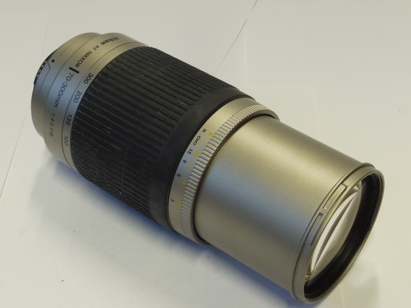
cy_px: 156
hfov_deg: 27.4
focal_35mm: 71
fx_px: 843
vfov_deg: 20.7
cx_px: 206
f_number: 14
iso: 800
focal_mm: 35
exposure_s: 1/15
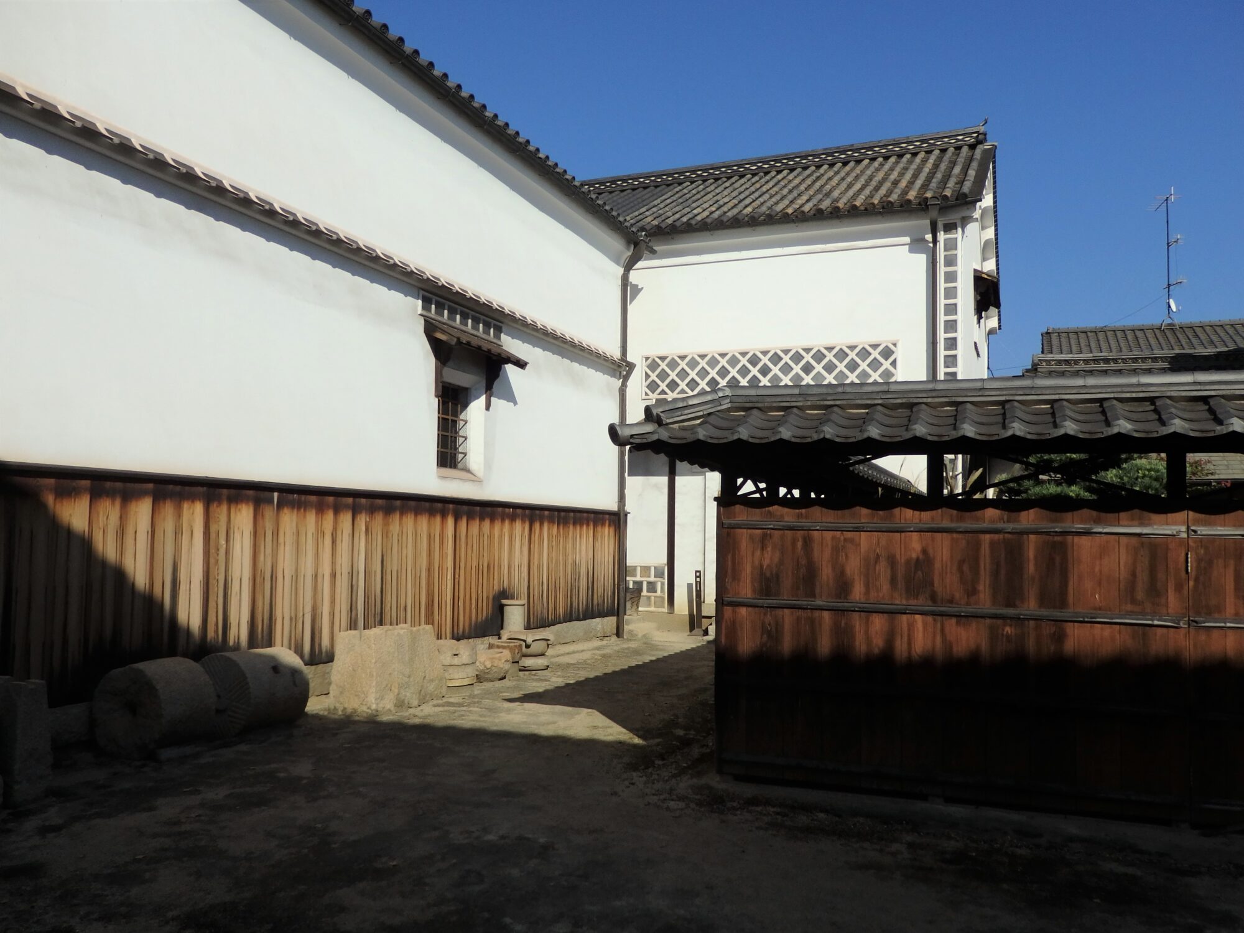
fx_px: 898
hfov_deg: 69.4
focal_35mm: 25
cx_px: 622
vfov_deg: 54.9
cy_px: 466
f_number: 8.7
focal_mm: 4.5
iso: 125
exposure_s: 1/500
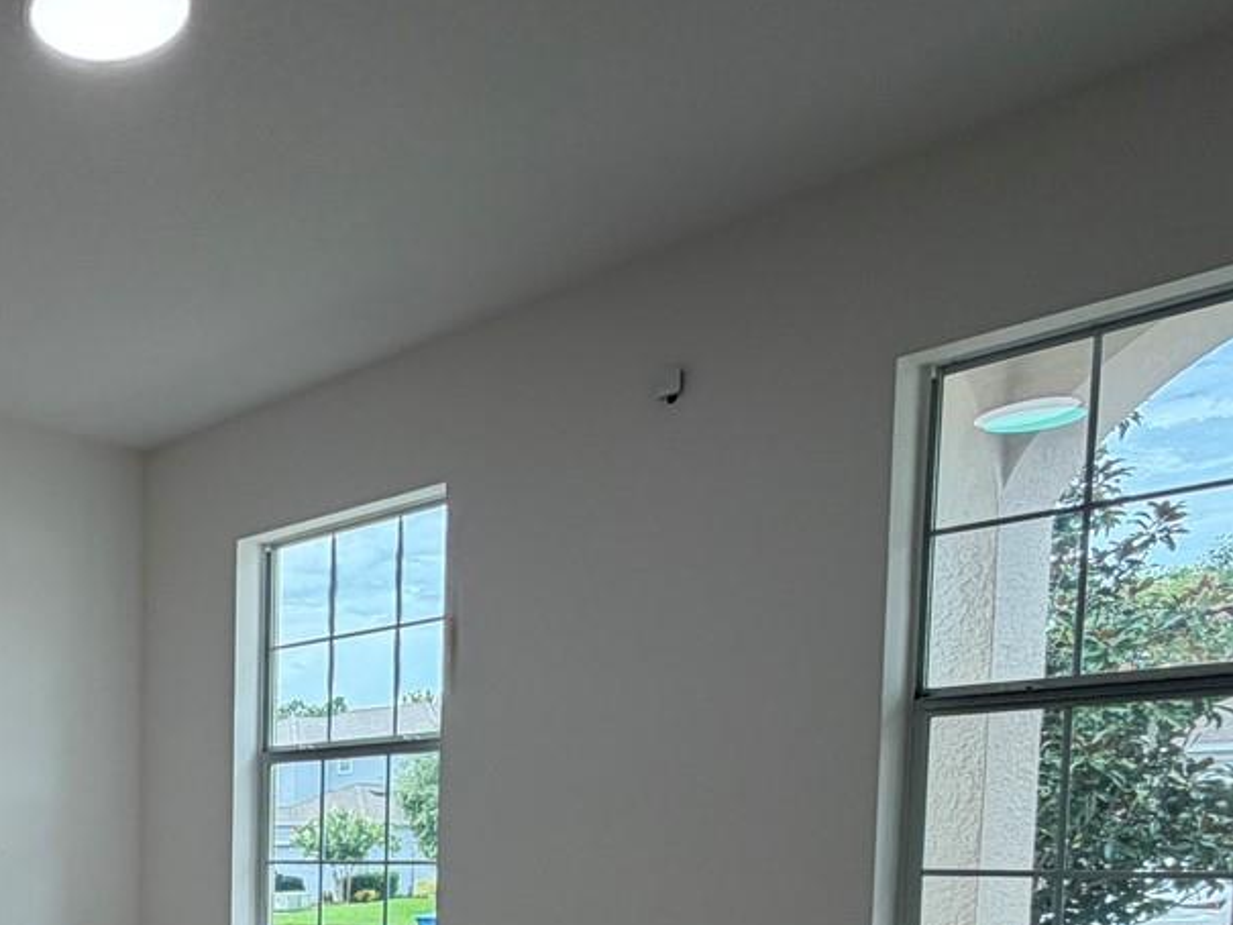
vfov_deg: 34.9
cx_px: -4
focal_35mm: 37
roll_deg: +0.2
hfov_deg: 43.0
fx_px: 1318
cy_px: 939
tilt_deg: -5.4
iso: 100
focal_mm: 2.22
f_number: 2.2
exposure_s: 1/120
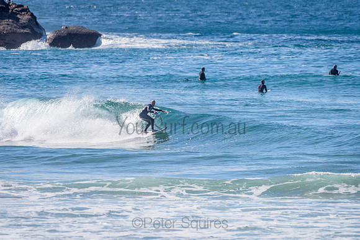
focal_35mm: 613
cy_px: 117
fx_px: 6134
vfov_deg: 2.2
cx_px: 157
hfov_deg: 3.4
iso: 125
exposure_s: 1/2000
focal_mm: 500
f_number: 5.6
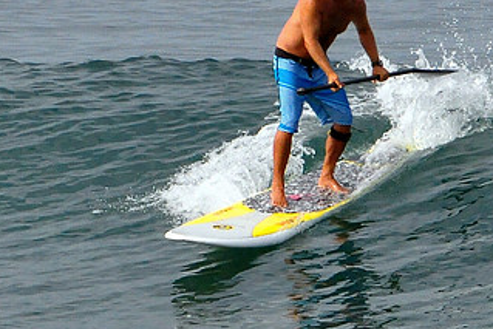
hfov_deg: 2.1
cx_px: 345
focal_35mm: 981
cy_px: 138
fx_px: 13440
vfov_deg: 1.4
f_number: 9
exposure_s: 1/2500
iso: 1250
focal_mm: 360
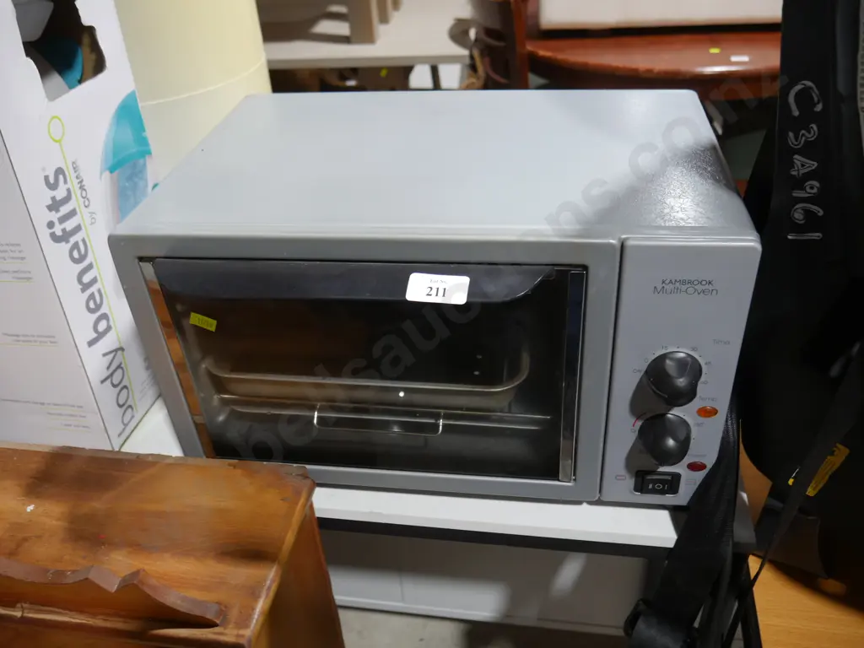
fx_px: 699
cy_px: 324
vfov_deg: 49.7
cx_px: 432
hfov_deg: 63.4
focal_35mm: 28
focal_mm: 14
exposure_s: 1/60
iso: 320
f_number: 3.5
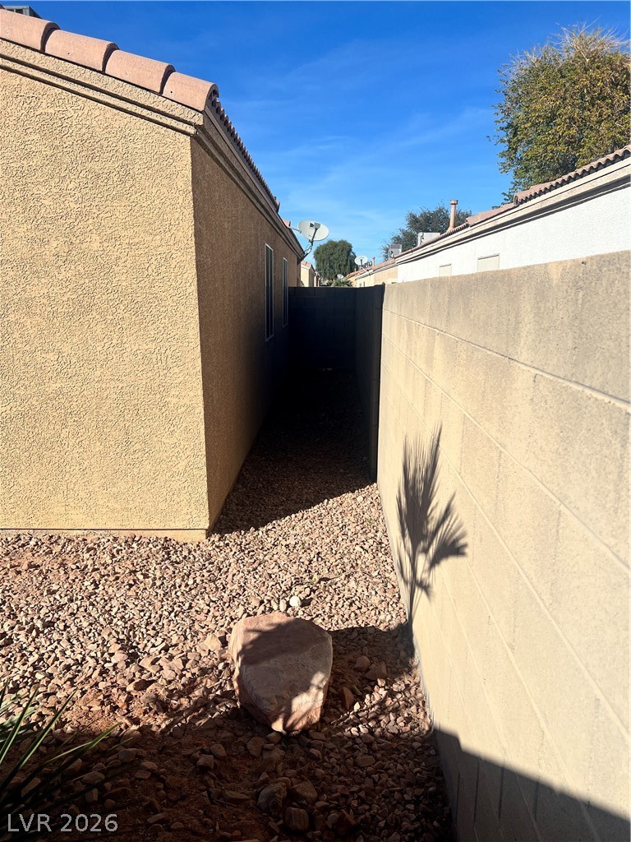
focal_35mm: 26
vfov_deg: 67.3
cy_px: 421
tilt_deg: -13.1
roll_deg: -1.9
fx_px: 632
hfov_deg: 53.1
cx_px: 316
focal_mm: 5.7
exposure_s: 1/6993
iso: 50
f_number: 1.5
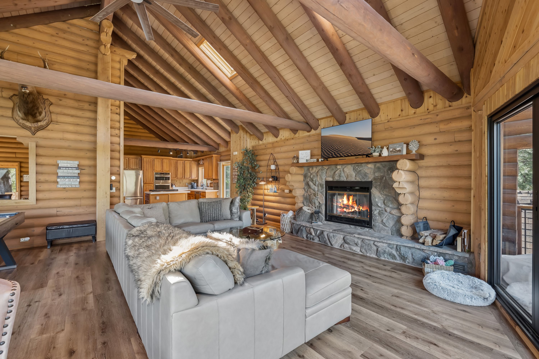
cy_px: 180
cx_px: 270
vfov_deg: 73.7
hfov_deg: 96.7
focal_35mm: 16
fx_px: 240
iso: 400
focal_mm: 16
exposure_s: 1/15
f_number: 7.1
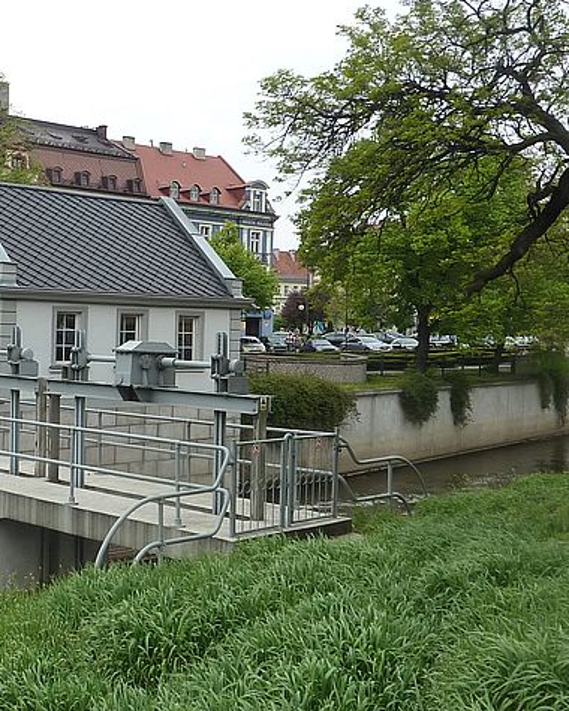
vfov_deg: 37.3
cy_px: 353
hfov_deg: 29.4
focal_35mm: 50
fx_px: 1053
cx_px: 94
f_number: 4
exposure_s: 1/400
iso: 125
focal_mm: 4.4
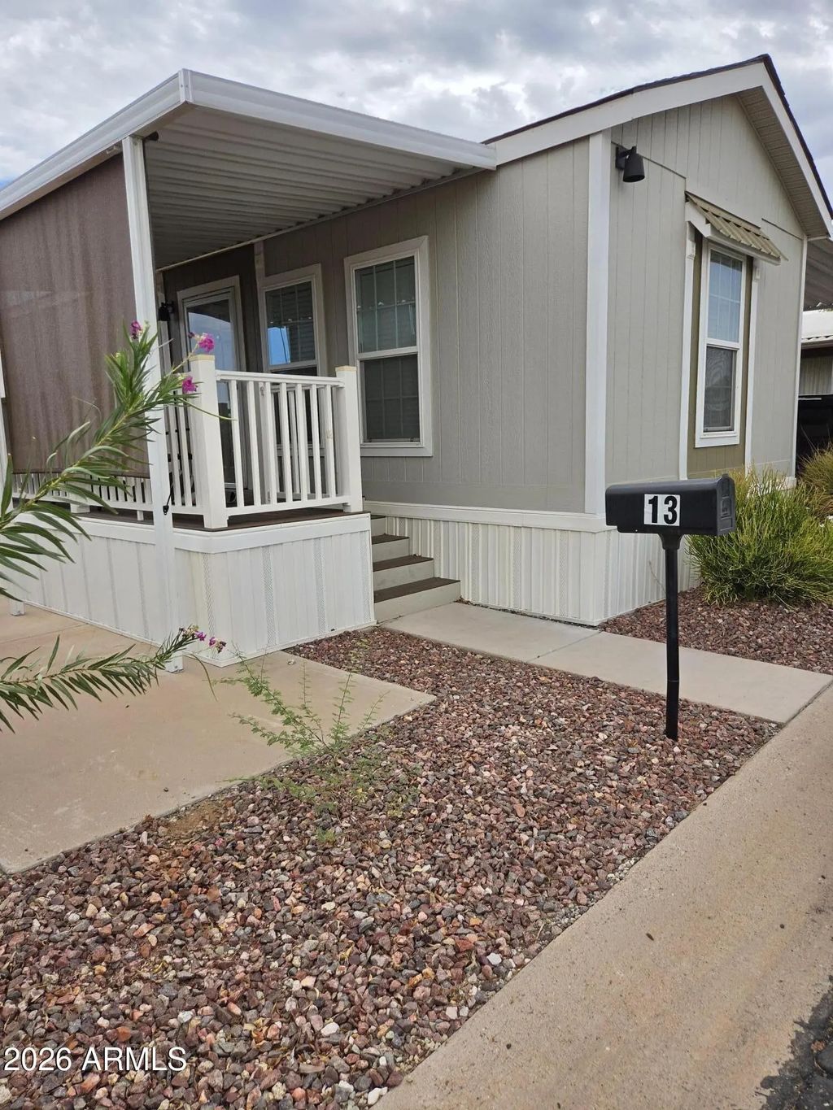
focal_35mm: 23
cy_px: 555
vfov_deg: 73.9
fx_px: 738
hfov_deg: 58.9
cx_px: 416
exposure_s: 1/4273
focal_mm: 5.4
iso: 80
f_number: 1.8
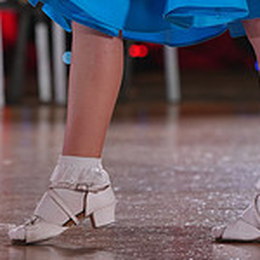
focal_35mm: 437
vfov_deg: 4.0
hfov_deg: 4.0
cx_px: 176
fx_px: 3713
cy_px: -153
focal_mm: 133
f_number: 4
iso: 800
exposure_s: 1/400
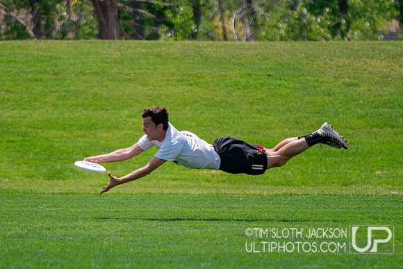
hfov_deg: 4.8
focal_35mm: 426
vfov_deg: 3.2
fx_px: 4770
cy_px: 164
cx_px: 154
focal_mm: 200
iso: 640
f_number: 2.8
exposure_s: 1/10000
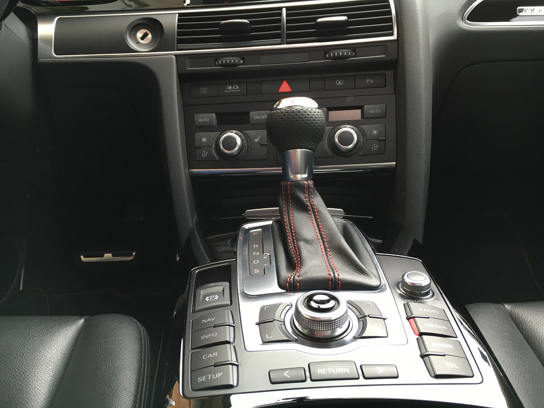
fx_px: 456
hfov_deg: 61.7
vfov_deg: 48.2
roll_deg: -1.6
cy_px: 204
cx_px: 272
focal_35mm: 29
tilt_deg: -13.1
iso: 64
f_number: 2.2
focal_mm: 4.15
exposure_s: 1/33
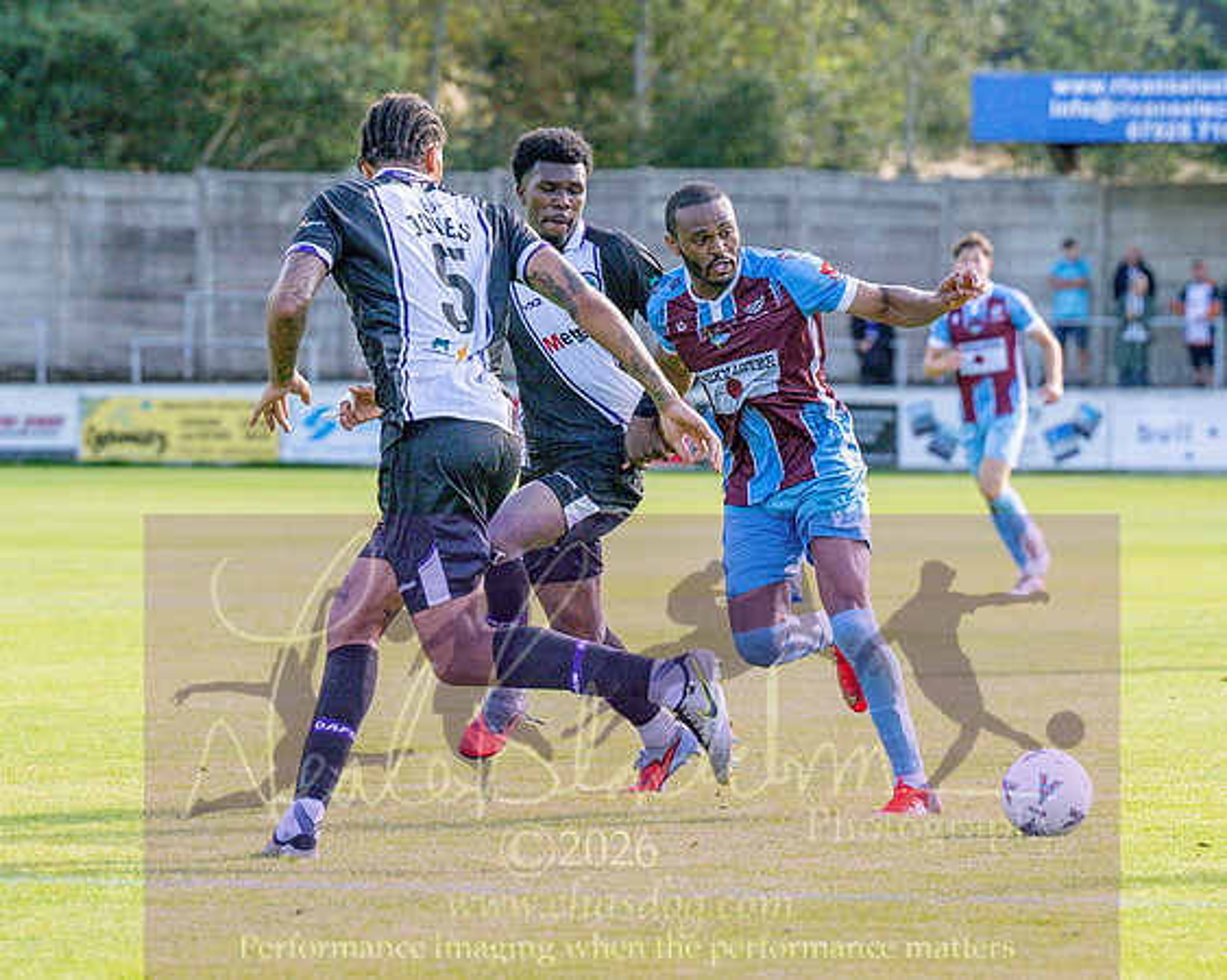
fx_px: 9958
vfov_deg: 5.6
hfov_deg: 7.0
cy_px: 514
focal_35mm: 274
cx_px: 442
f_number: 4
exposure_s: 1/3200
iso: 400
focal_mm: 135
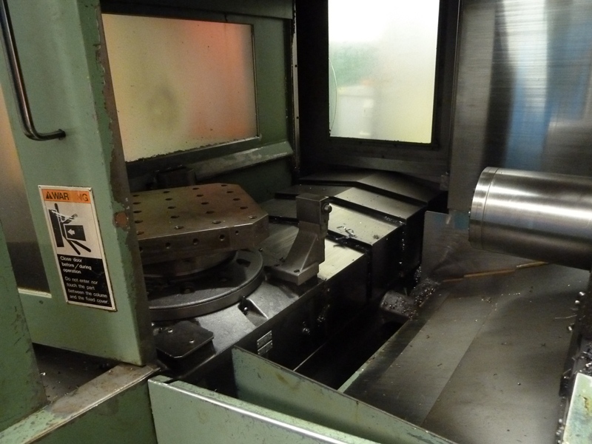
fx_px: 428
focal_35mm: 25
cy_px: 222
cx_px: 296
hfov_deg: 69.4
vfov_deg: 54.9
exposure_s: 1/10
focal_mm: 4.1
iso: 800
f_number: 3.3
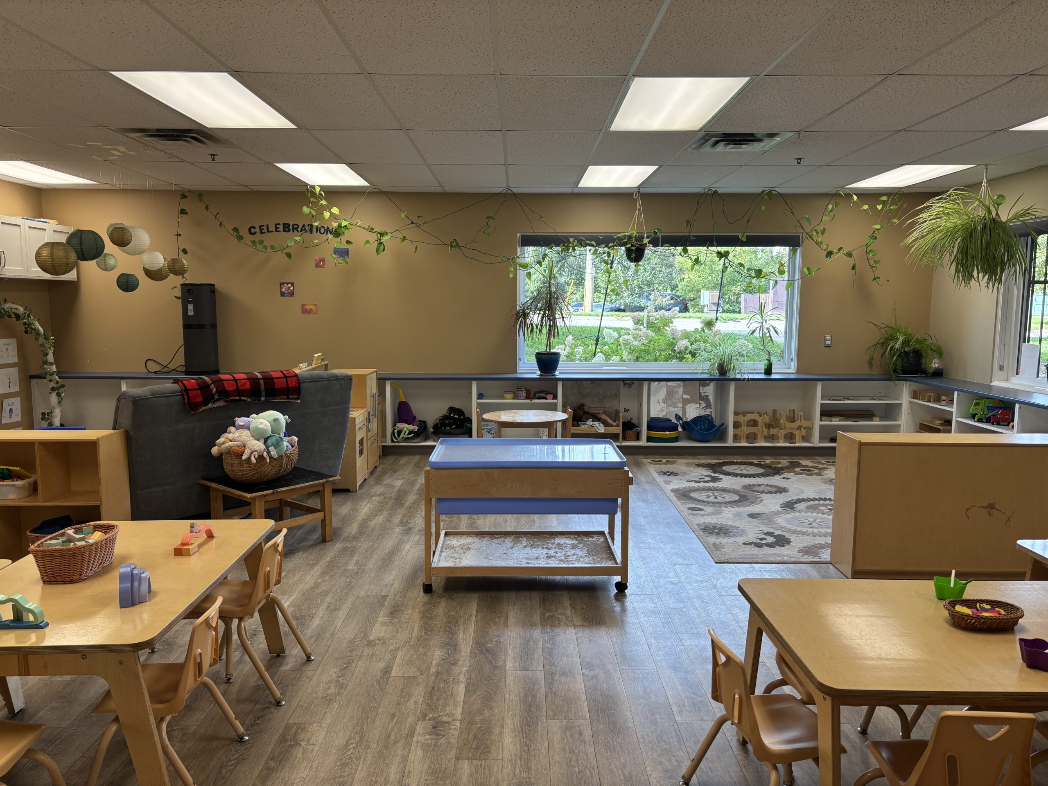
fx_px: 787
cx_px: 524
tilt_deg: -7.2
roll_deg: -0.5
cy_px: 393
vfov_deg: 53.1
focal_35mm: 26
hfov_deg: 67.3
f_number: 1.6
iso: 64
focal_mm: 5.96
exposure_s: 1/131
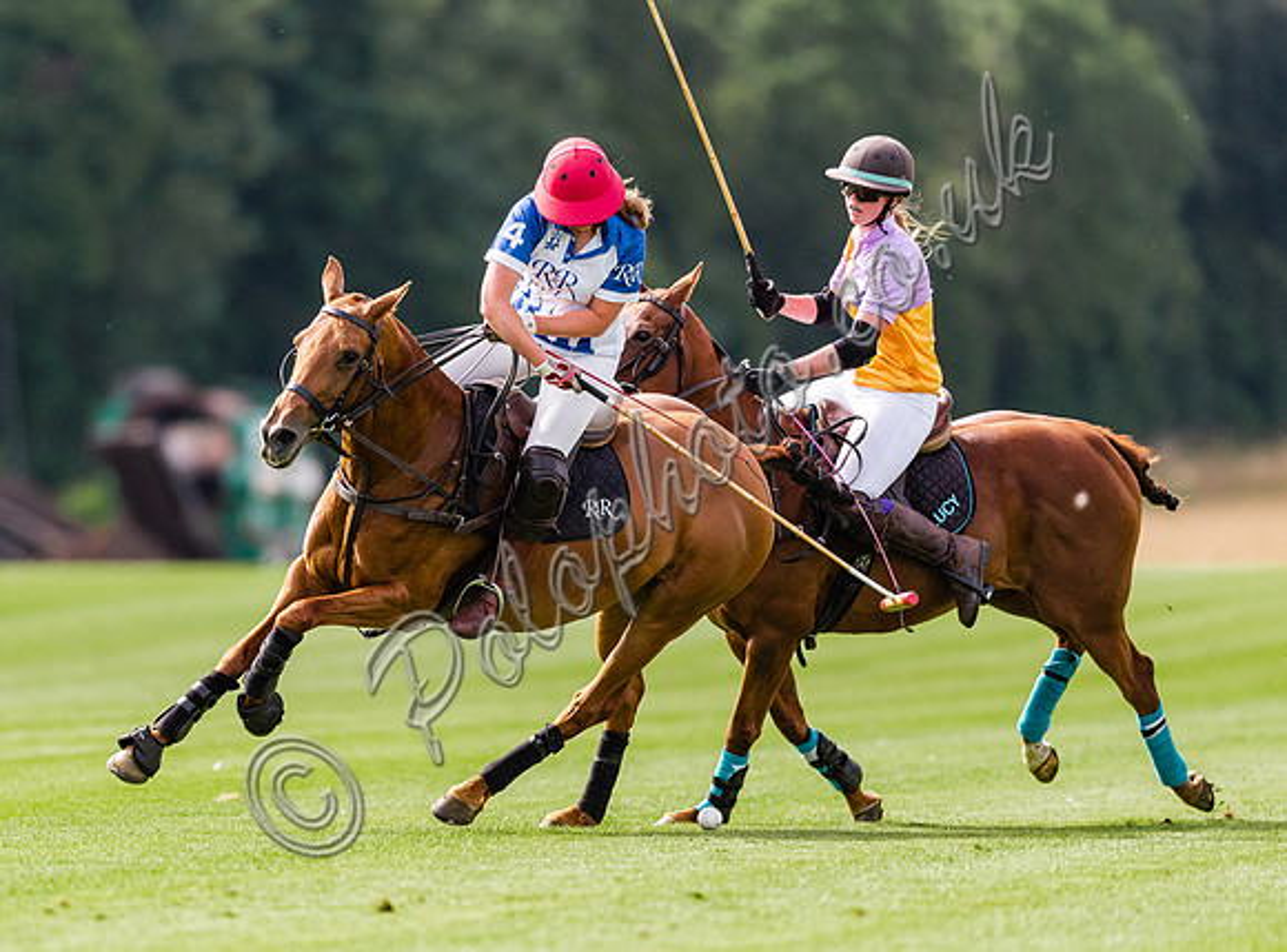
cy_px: 572
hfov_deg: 3.0
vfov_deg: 2.2
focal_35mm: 663
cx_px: 498
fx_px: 24525
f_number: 4
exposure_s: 1/2500
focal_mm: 500
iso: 400
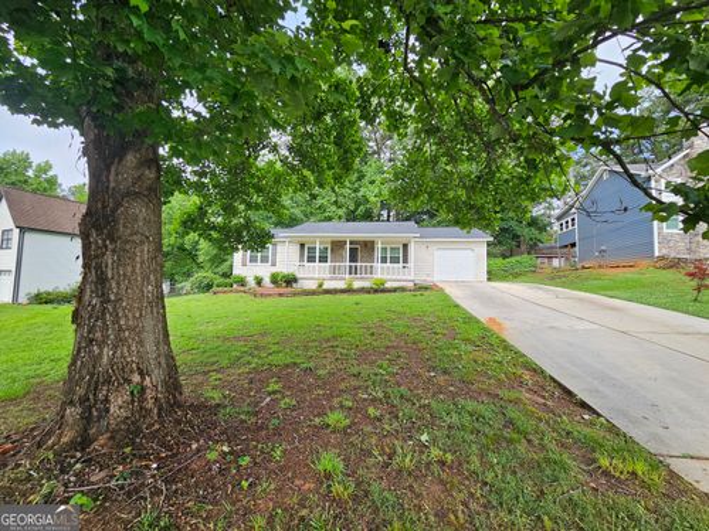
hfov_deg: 106.2
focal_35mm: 13
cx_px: 354
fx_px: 266
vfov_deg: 89.9
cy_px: 266
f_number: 2.2
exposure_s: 1/374
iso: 50
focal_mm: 2.2
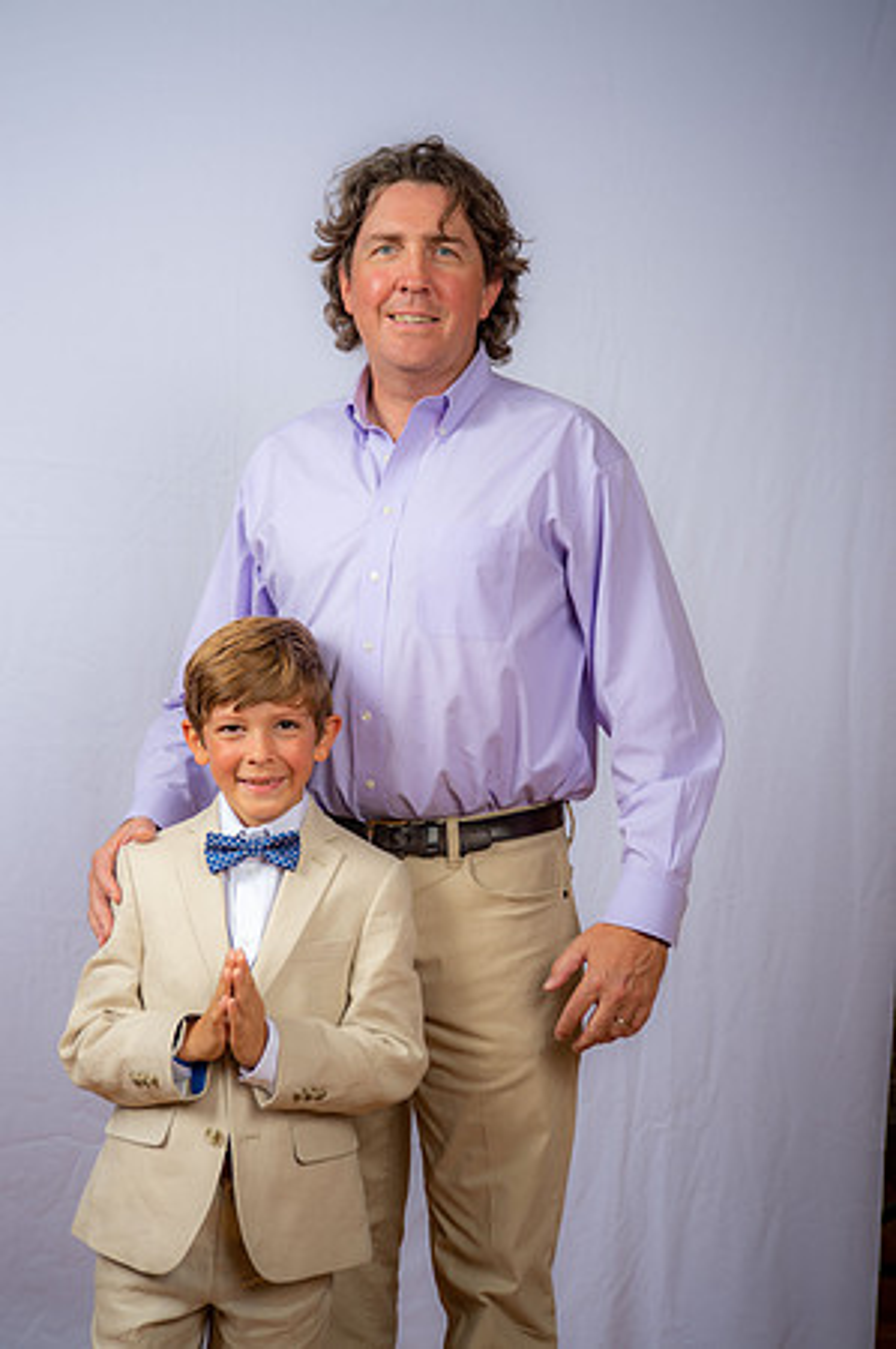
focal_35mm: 62
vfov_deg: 32.4
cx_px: 448
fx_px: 2320
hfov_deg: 21.9
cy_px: 674
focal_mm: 62
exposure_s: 1/160
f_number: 6.3
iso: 250
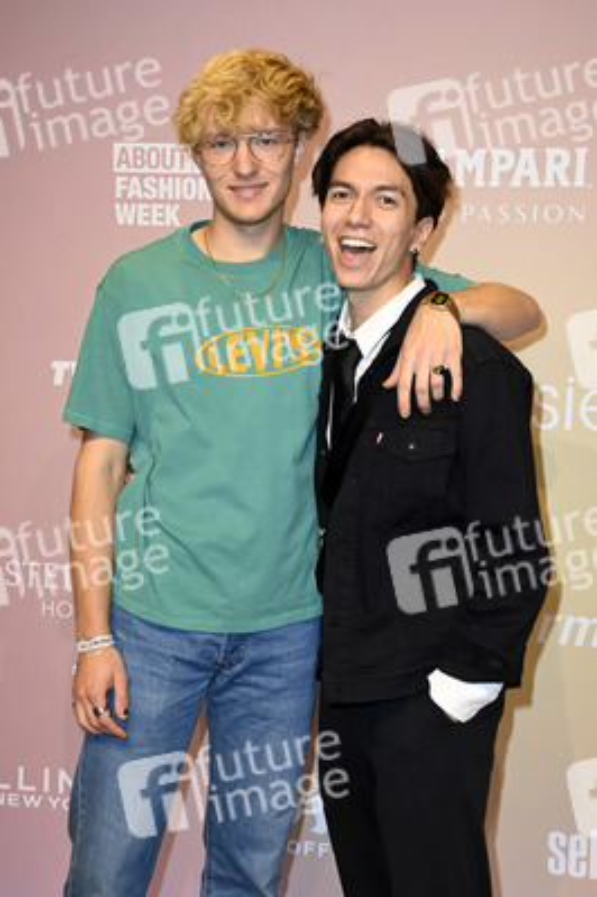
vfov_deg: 36.3
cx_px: 298
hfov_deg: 24.6
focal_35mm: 55
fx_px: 1370
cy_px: 448
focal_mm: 55
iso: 400
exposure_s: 1/160
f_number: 5.6
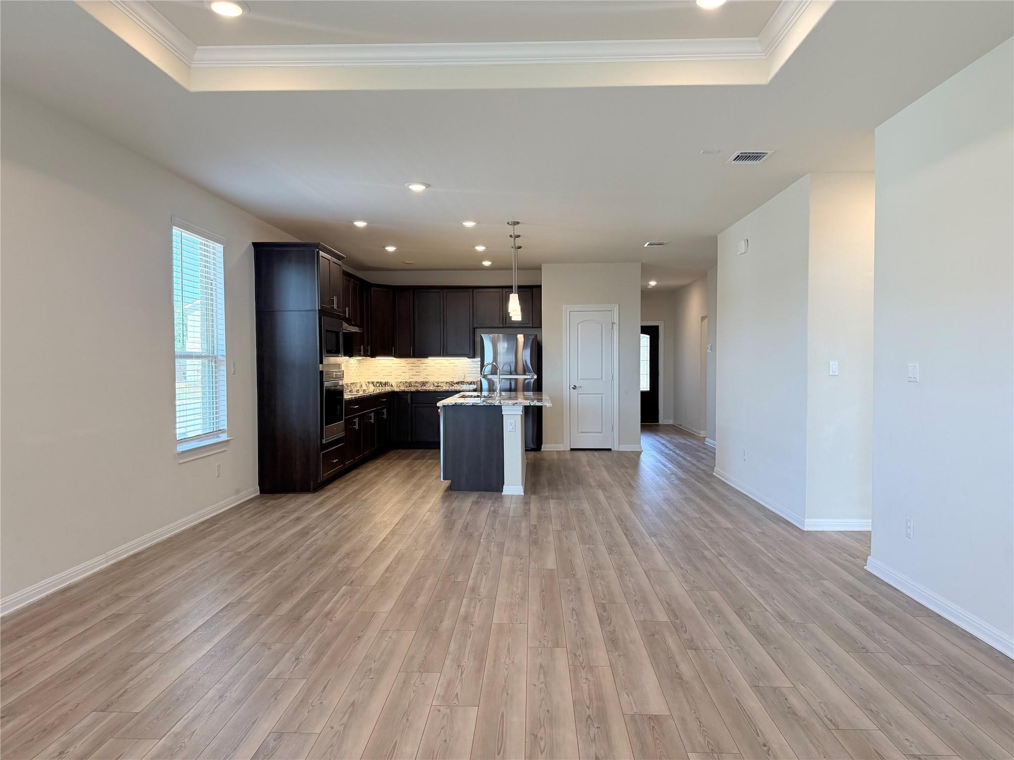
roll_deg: +0.0
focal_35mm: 24
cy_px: 380
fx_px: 703
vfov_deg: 56.8
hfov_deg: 71.6
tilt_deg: -1.7
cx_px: 507
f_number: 1.78
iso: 200
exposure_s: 1/195
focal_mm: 6.76
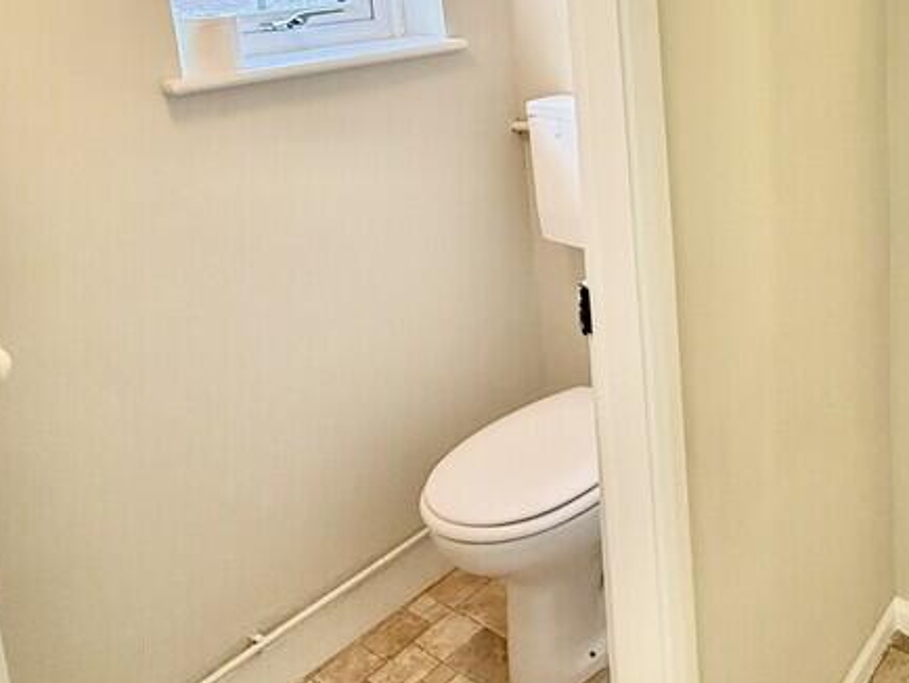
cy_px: 67
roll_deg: +2.6
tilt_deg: -8.2
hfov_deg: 49.2
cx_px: 823
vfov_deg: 39.8
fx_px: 867
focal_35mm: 33
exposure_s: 1/100
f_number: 2.2
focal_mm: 2.22
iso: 320
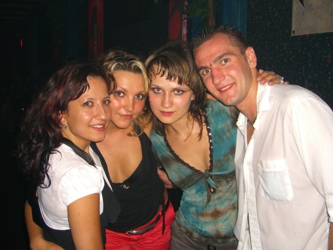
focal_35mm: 38
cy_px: 125
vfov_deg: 37.7
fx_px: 366
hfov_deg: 49.0
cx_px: 166
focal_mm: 7.9
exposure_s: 1/60
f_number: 2.8
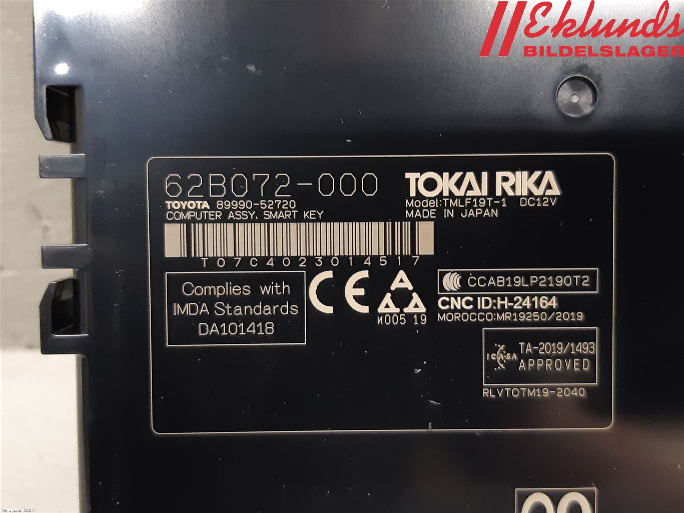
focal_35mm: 26
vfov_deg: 53.1
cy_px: 256
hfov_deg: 67.3
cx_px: 342
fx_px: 514
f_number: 1.7
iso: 200
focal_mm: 3.93
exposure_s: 1/25
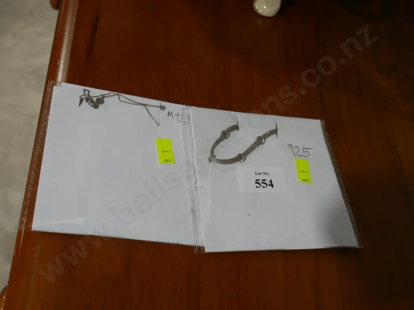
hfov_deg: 46.8
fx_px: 478
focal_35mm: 40
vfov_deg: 36.0
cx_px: 207
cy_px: 155
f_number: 4.5
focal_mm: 20
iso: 200
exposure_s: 1/60
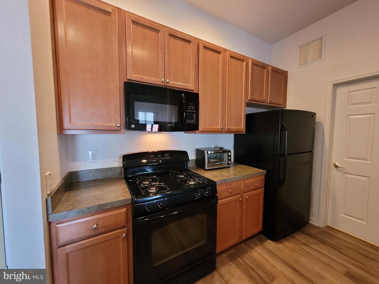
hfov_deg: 106.2
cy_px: 142
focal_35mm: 13
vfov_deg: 89.9
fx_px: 142
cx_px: 190
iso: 320
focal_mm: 1.74
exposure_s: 1/30
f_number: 2.2
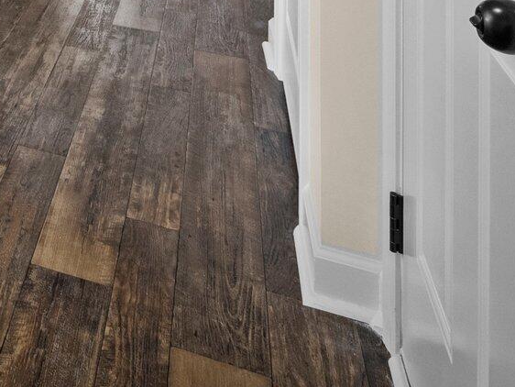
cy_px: -316
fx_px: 759
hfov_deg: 29.7
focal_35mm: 51
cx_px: -161
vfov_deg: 20.2
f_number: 4
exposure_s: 1/6
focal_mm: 7
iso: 400
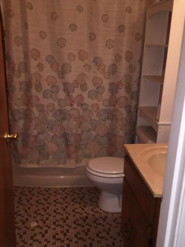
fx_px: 271
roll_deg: -1.5
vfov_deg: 48.9
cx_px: 82
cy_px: 137
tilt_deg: -18.3
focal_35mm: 38
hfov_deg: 37.7
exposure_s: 1/17
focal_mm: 4.15
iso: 64
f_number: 2.2
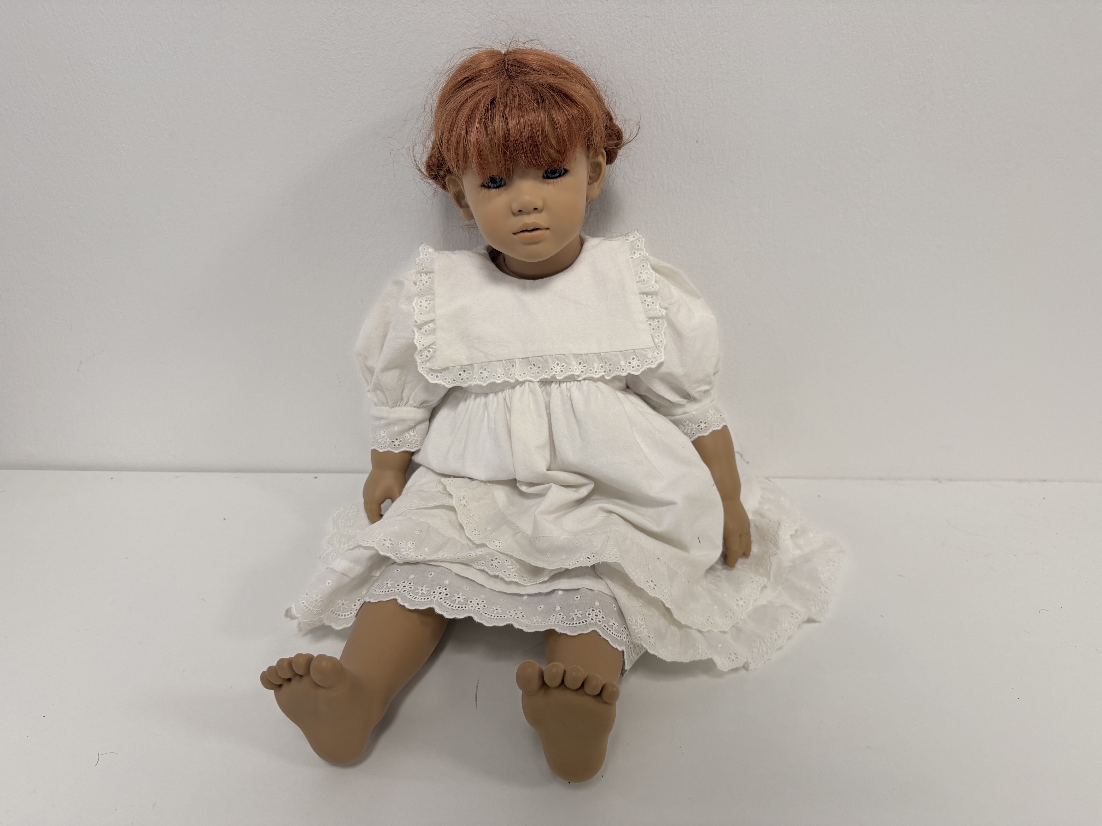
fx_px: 764
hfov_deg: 71.6
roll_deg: +0.8
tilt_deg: -24.2
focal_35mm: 24
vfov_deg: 56.8
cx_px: 551
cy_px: 413
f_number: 1.78
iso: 125
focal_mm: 6.76
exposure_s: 1/100
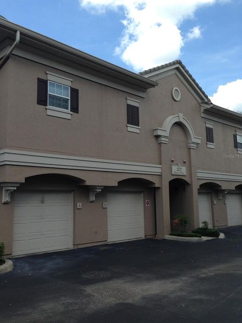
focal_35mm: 35
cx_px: 115
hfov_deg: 40.6
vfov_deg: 52.6
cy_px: 156
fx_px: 327
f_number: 2.4
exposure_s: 1/903
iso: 50
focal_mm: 4.12
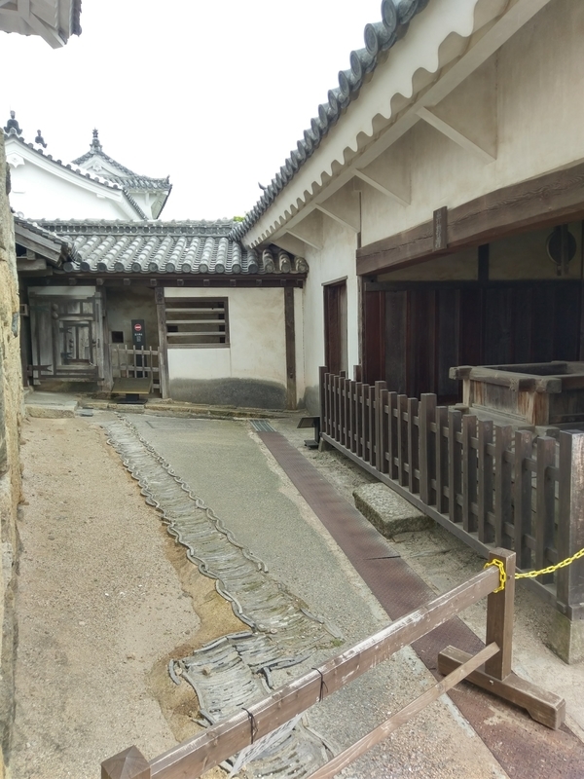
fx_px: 585
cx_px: 292
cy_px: 390
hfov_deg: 53.1
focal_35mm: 26
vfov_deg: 67.3
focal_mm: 4.58
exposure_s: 1/183
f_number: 1.8
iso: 100
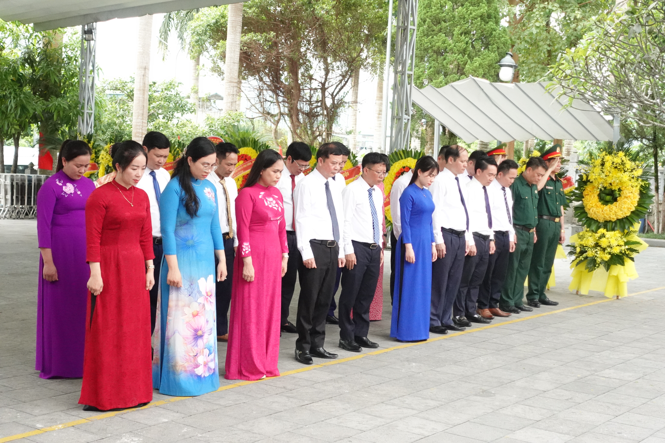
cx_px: 332
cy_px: 222
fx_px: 979
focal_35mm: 53
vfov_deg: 25.5
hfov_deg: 37.5
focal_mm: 19.76
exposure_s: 1/500
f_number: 2.8
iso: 3200
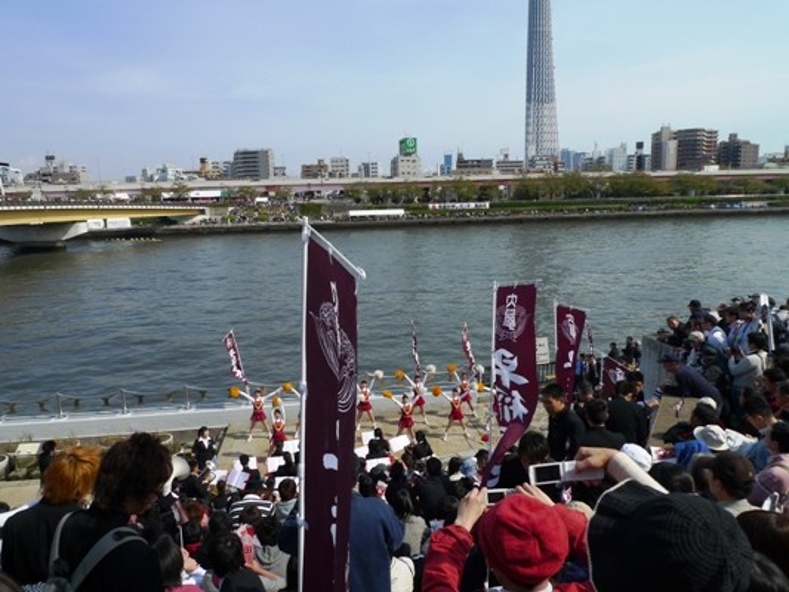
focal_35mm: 24
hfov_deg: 71.6
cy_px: 296
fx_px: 547
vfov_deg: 56.8
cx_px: 394
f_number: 4.5
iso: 80
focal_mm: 5.1
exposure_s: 1/800
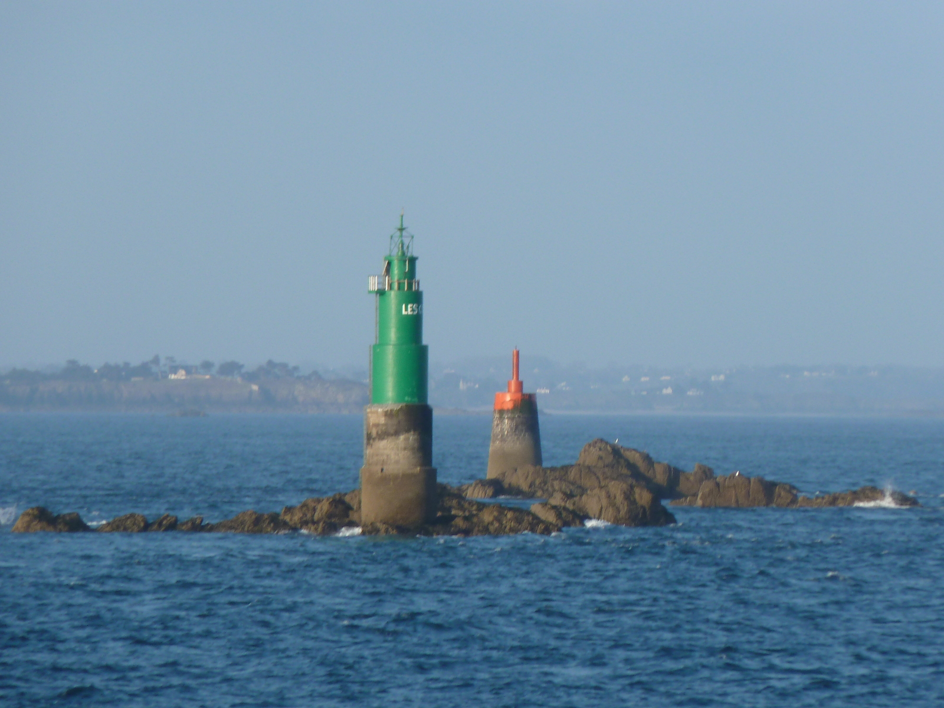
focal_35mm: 399
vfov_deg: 3.7
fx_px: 10881
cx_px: 472
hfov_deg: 5.0
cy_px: 354
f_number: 4.9
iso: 80
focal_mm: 49.2
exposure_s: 1/250
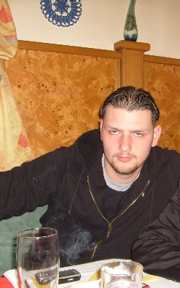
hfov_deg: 25.2
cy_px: 145
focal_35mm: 50
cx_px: 153
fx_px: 393
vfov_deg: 40.3
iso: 100
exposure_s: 1/45
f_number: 2.8
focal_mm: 5.8
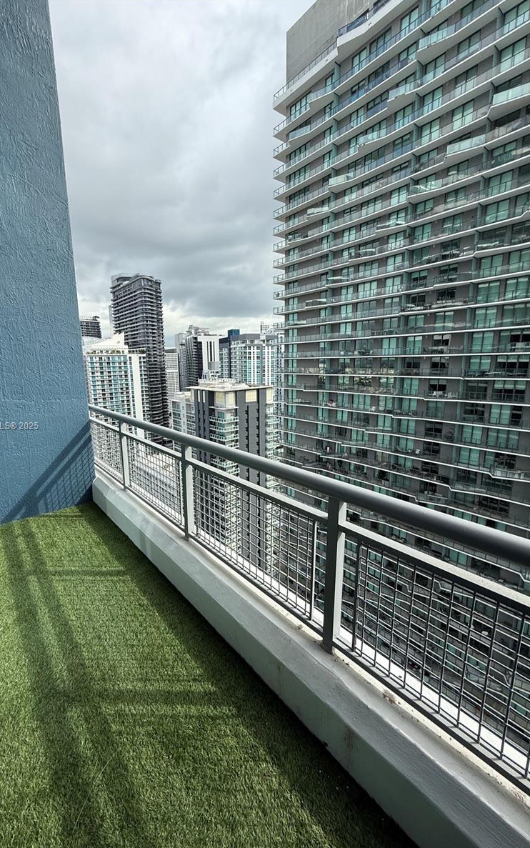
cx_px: 229
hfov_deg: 74.4
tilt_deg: -10.2
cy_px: 427
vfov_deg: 101.5
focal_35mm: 15
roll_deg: +0.9
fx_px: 347
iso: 50
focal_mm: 2.22
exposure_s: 1/970
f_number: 2.2
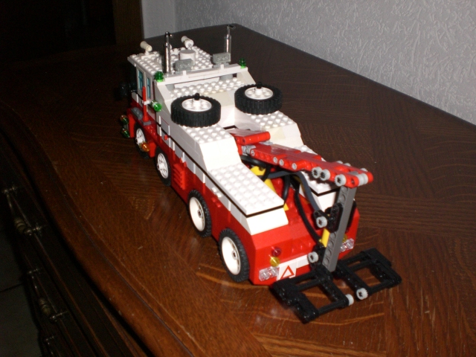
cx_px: 238
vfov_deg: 37.7
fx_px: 523
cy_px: 178
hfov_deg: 49.0
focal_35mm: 38
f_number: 3.1
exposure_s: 1/60
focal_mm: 6.3
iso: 200
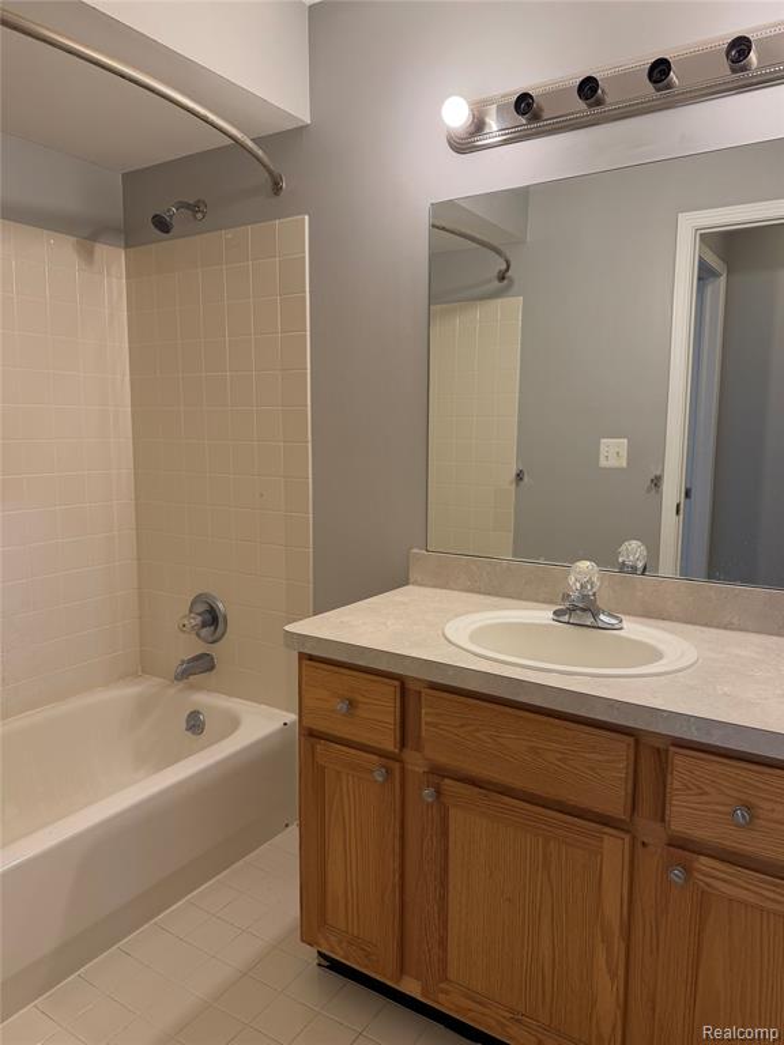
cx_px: 392
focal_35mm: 24
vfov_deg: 71.6
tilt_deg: -7.3
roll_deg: -0.3
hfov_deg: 56.8
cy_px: 522
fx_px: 725
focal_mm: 6.76
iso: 125
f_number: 1.78
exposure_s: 1/120
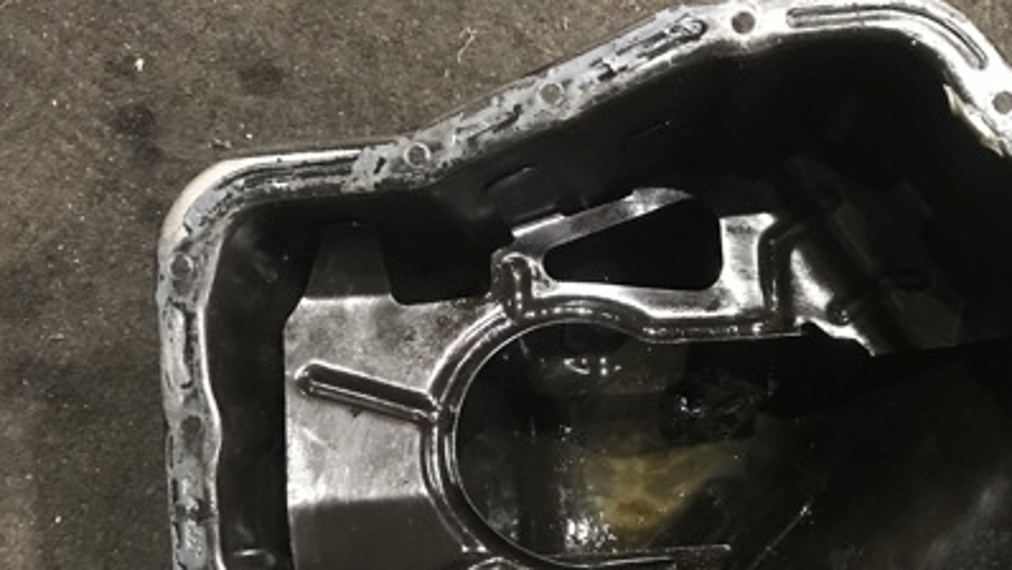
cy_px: 444
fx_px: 1315
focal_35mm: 49
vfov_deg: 24.1
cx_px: 631
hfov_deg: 41.8
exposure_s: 1/4
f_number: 1.8
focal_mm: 3.99
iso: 100
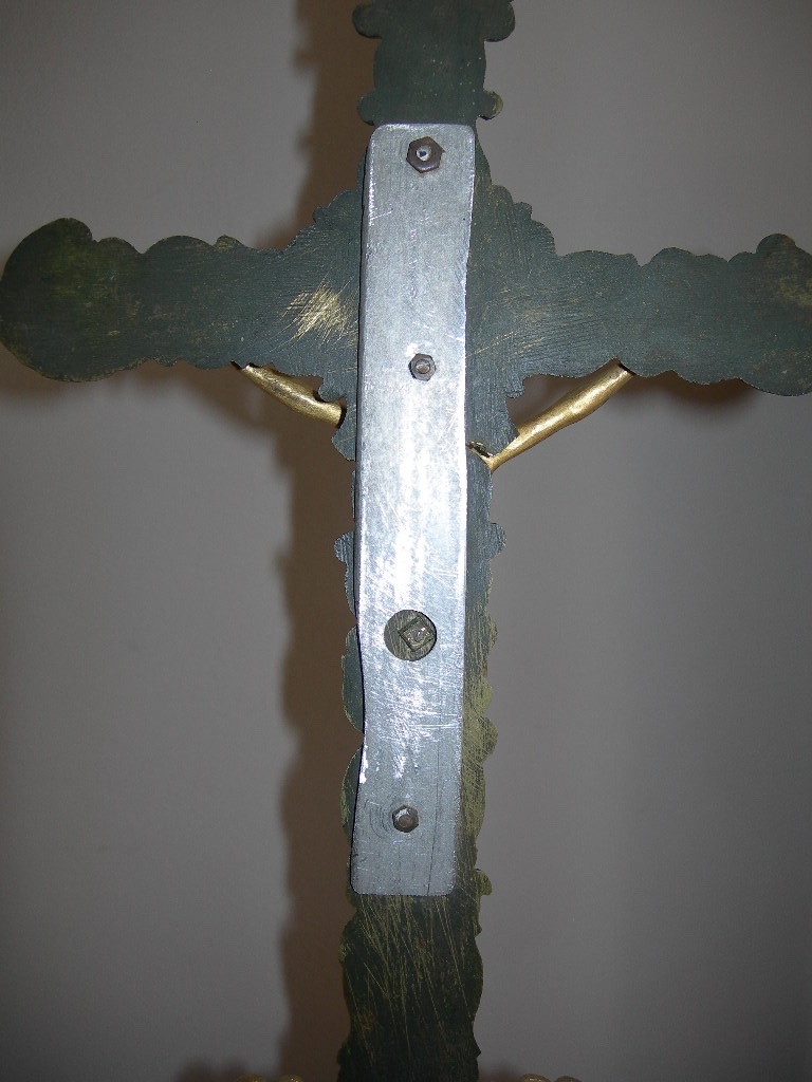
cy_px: 541
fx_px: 1189
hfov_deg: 37.7
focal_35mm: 38
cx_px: 406
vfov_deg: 49.0
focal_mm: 7.8
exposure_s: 1/60.1
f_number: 2.8
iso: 50
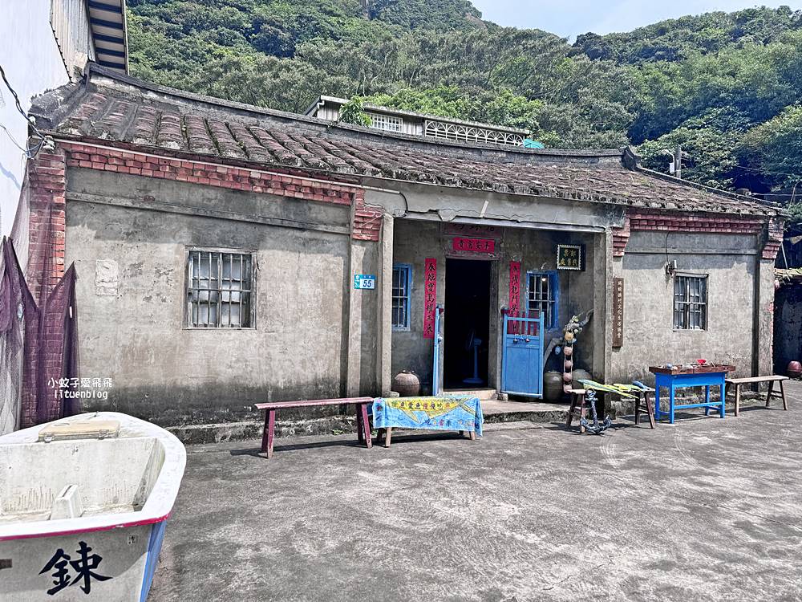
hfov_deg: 71.6
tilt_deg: +0.9
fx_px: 556
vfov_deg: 56.8
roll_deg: -0.1
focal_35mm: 24
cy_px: 301
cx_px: 401
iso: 80
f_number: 1.78
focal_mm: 6.76
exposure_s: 1/2174
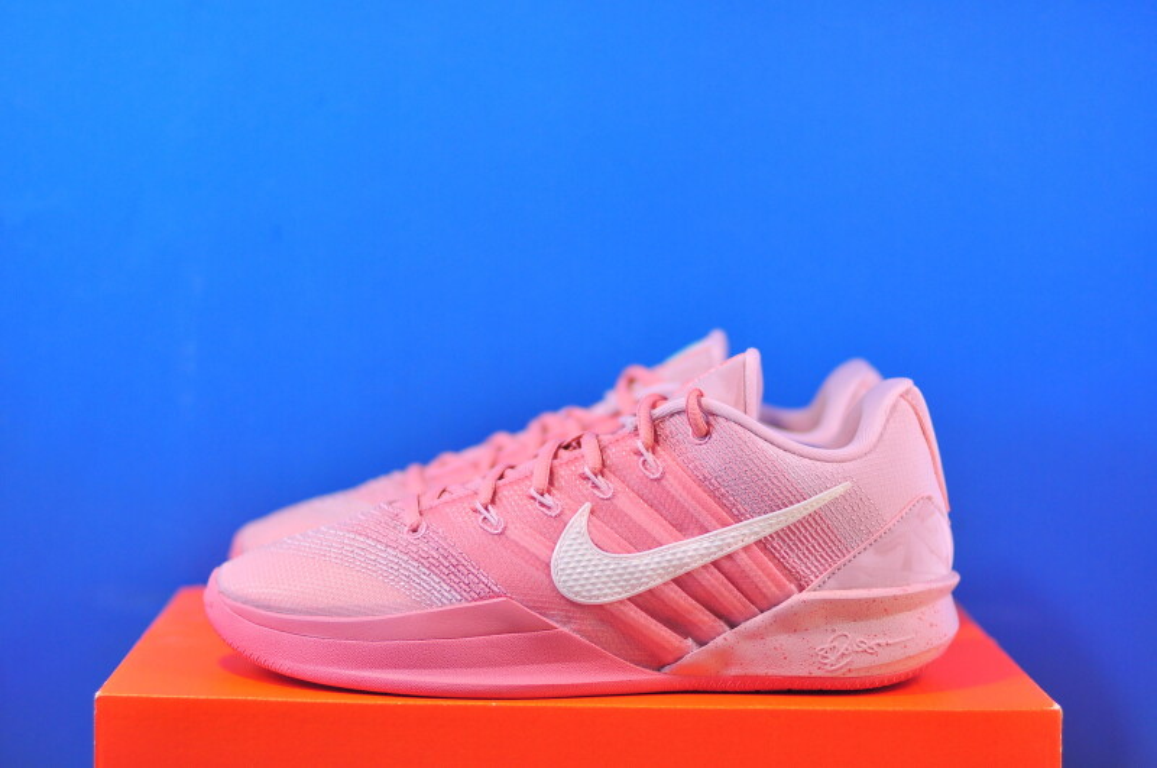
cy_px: 384
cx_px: 578
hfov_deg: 27.0
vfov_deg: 18.1
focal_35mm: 75
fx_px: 2407
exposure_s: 1/320
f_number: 2
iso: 250
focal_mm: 50
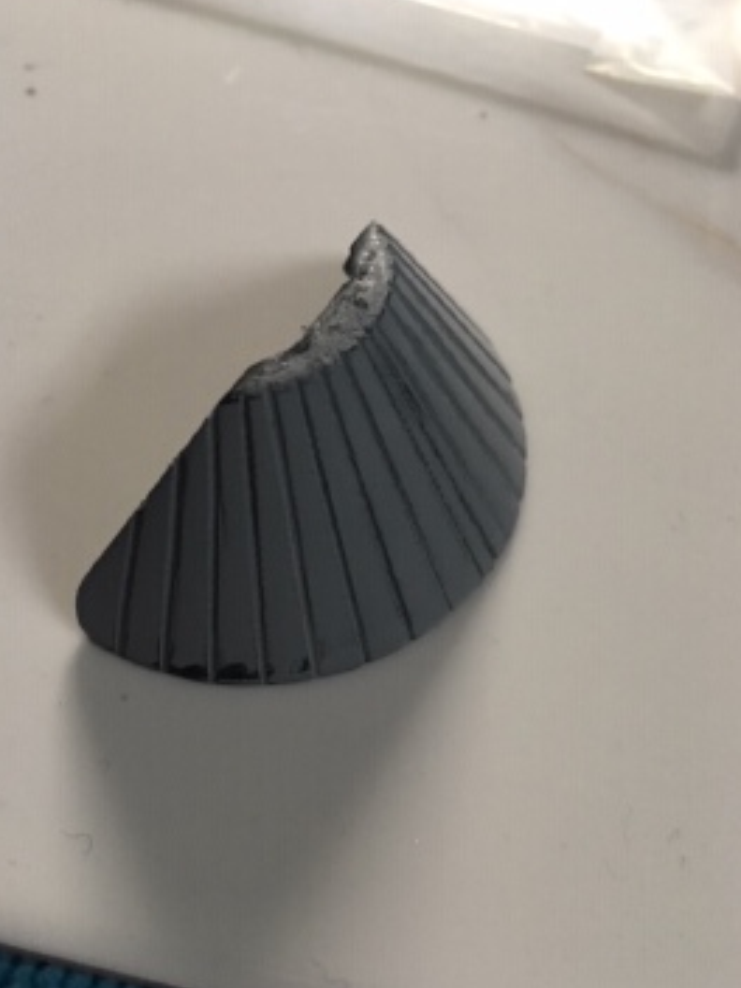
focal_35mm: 33
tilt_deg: -60.7
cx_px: 337
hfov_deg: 42.9
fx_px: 942
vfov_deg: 55.3
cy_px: 525
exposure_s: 1/24
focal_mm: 4.15
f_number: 2.2
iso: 200
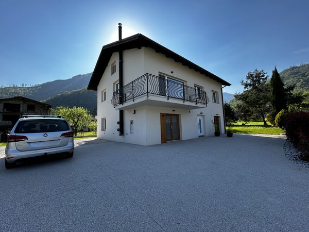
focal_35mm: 14
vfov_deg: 85.7
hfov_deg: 102.1
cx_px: 154
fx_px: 125
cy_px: 116
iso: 32
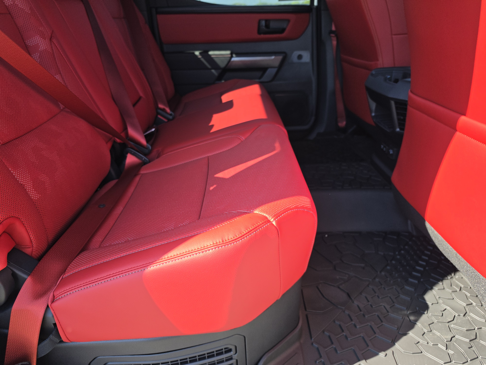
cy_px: 182
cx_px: 243
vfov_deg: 58.9
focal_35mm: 23
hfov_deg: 73.9
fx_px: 323
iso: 10
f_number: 1.4
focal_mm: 6.5
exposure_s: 1/232
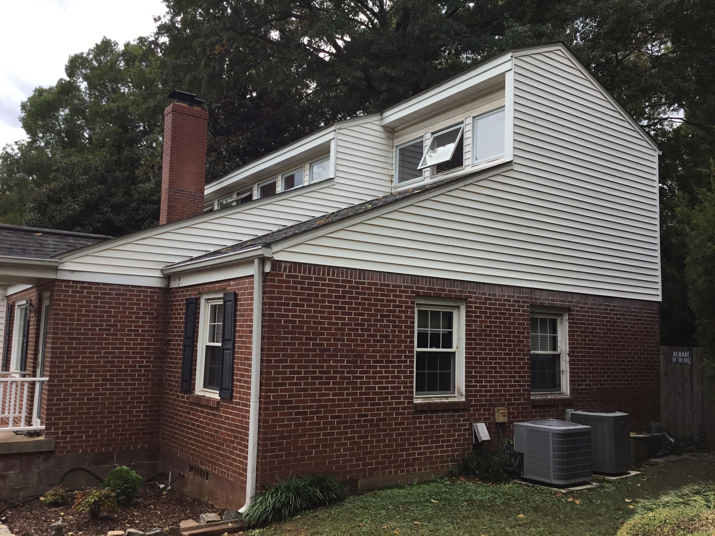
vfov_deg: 45.4
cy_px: 268
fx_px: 640
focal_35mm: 31
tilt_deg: +5.4
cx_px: 358
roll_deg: -0.9
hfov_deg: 58.4
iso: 25
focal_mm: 3.3
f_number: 2.4
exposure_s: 1/476
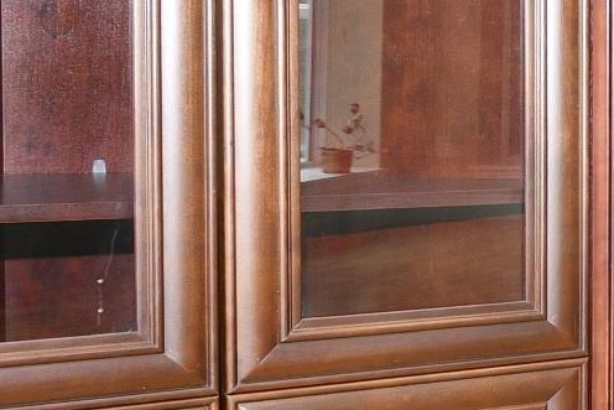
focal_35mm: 101
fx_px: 1723
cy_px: 144
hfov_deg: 14.2
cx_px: 1447
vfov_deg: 13.5
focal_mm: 12
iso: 400
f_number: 5.6
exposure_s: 1/60
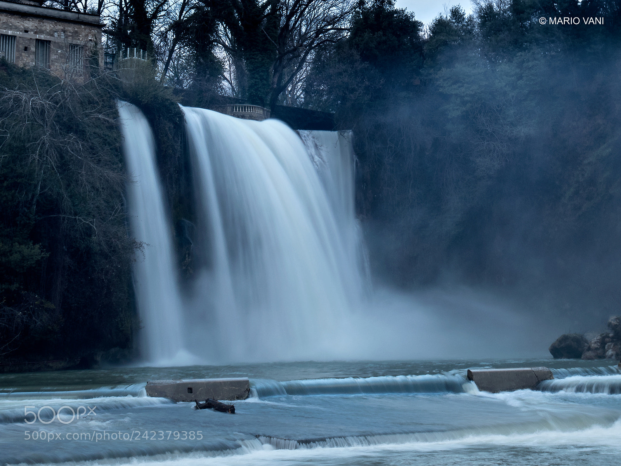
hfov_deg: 54.0
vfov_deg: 41.8
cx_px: 310
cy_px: 233
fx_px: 610
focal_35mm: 34
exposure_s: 1/2.5
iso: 80
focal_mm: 17
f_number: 13
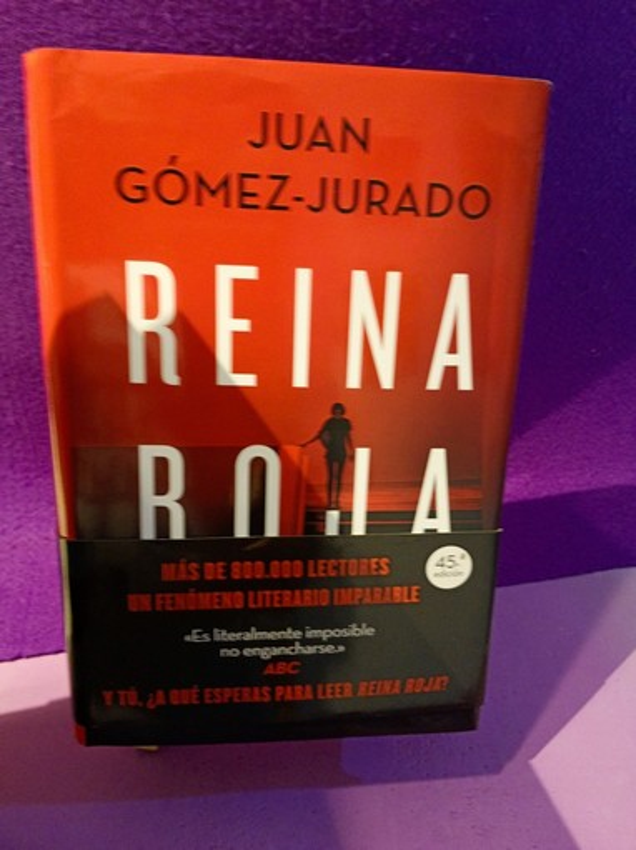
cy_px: 425
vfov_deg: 67.3
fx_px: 637
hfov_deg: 53.0
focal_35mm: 26
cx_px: 318
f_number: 1.8
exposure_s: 1/25
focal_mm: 3.96
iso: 1210
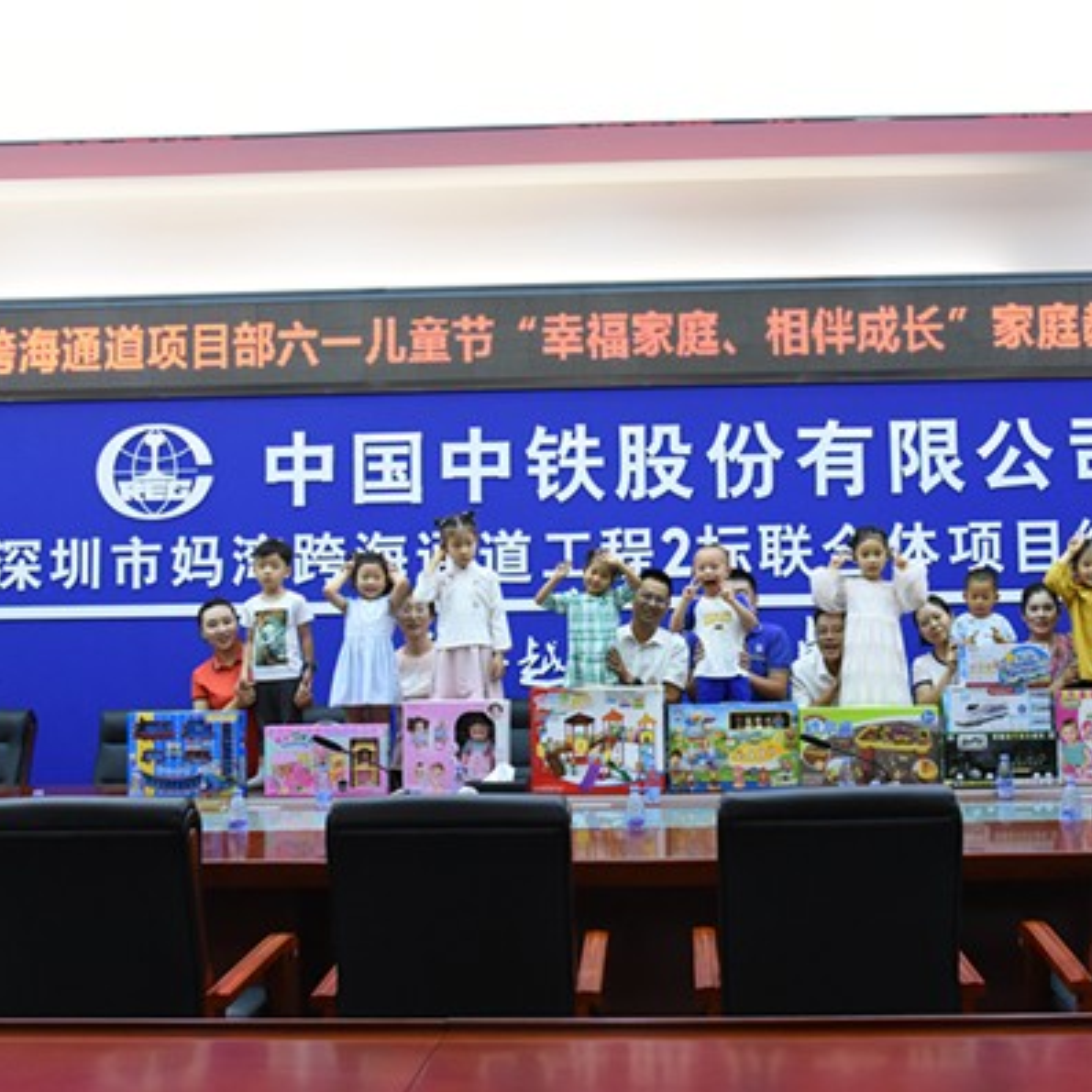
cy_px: 545
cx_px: 644
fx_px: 1285
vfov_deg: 46.0
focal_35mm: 36
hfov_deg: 45.8
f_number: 5.6
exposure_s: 1/250
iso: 3200
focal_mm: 28
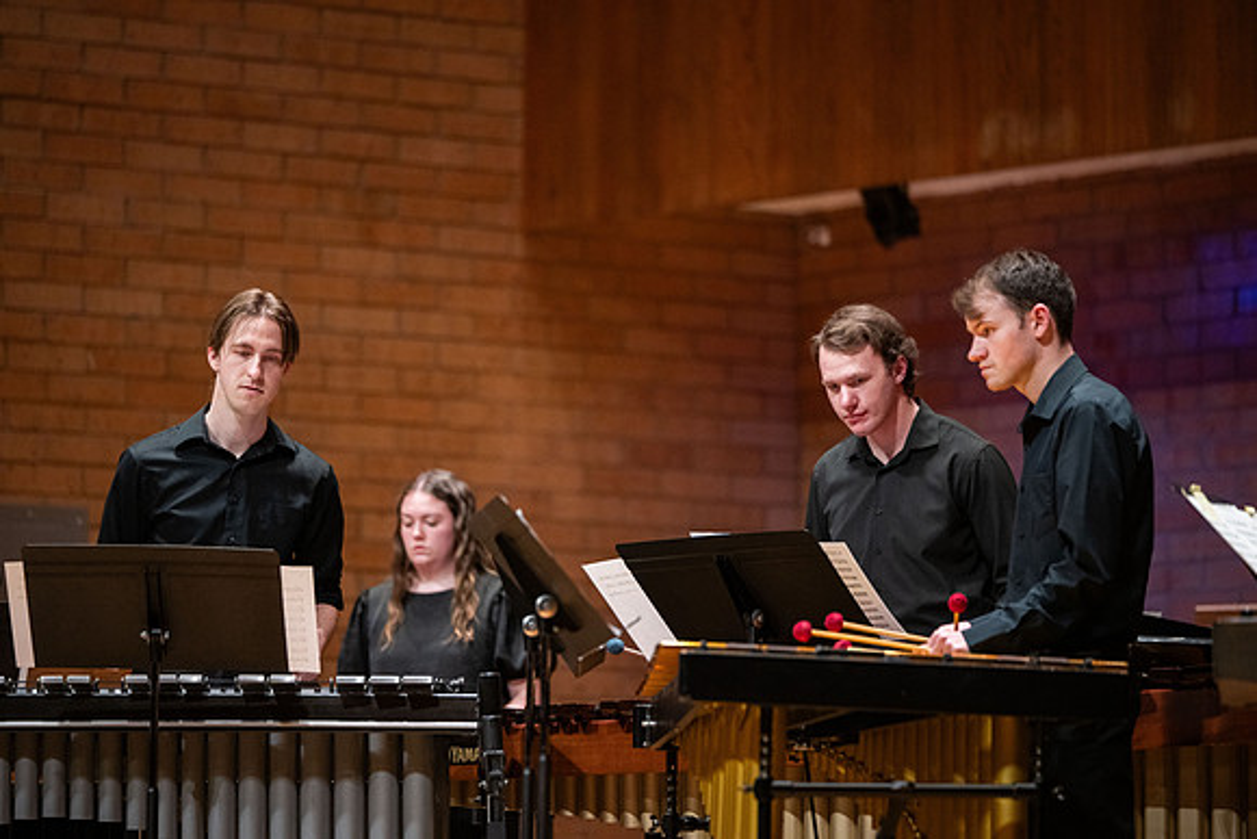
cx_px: 628
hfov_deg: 12.4
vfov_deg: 8.3
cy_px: 420
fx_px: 5762
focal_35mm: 165
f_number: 2.8
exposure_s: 1/320
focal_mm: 165
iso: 2000
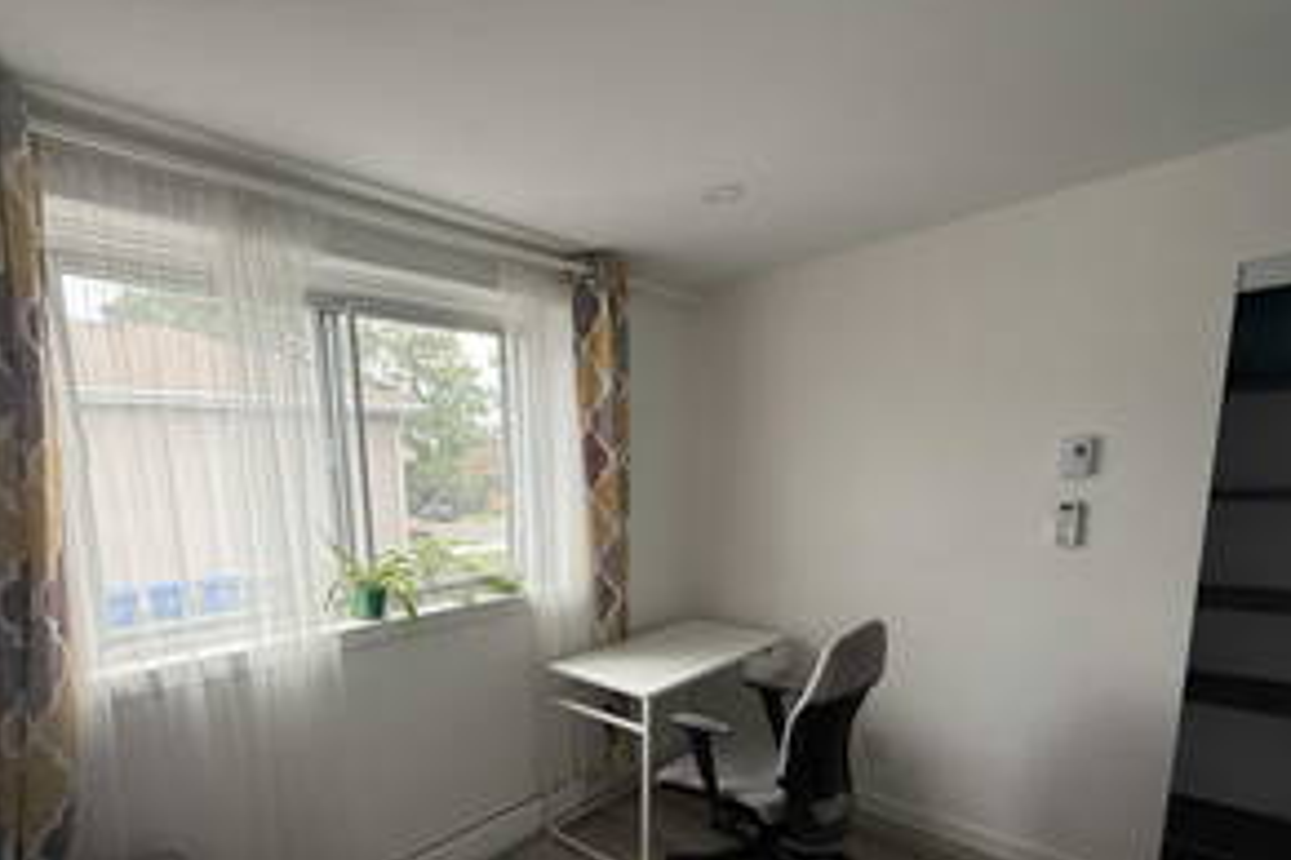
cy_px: 576
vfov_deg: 65.5
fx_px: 645
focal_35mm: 18
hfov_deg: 88.7
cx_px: 506
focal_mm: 2.22
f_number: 2.2
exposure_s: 1/99
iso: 100
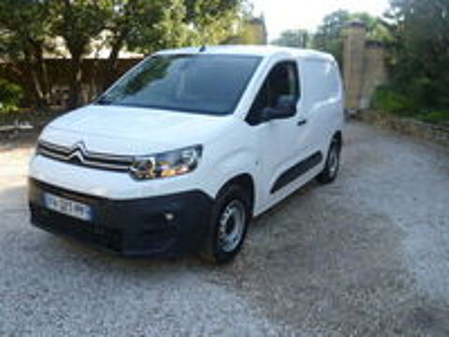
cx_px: 224
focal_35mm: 30
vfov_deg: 46.8
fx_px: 389
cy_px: 168
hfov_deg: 60.0
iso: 80
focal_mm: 5.4
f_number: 2.9
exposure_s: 1/160
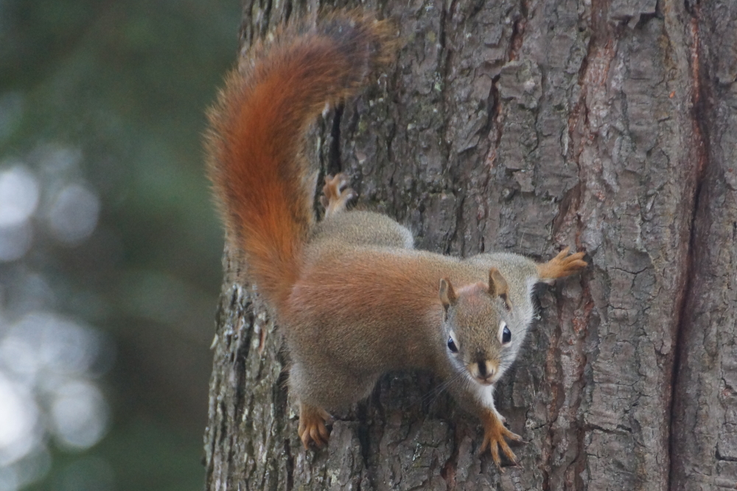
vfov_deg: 3.7
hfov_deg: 5.5
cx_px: 368
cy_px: 246
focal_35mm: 375
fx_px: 7674
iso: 1600
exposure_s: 1/50
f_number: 6.3
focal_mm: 250
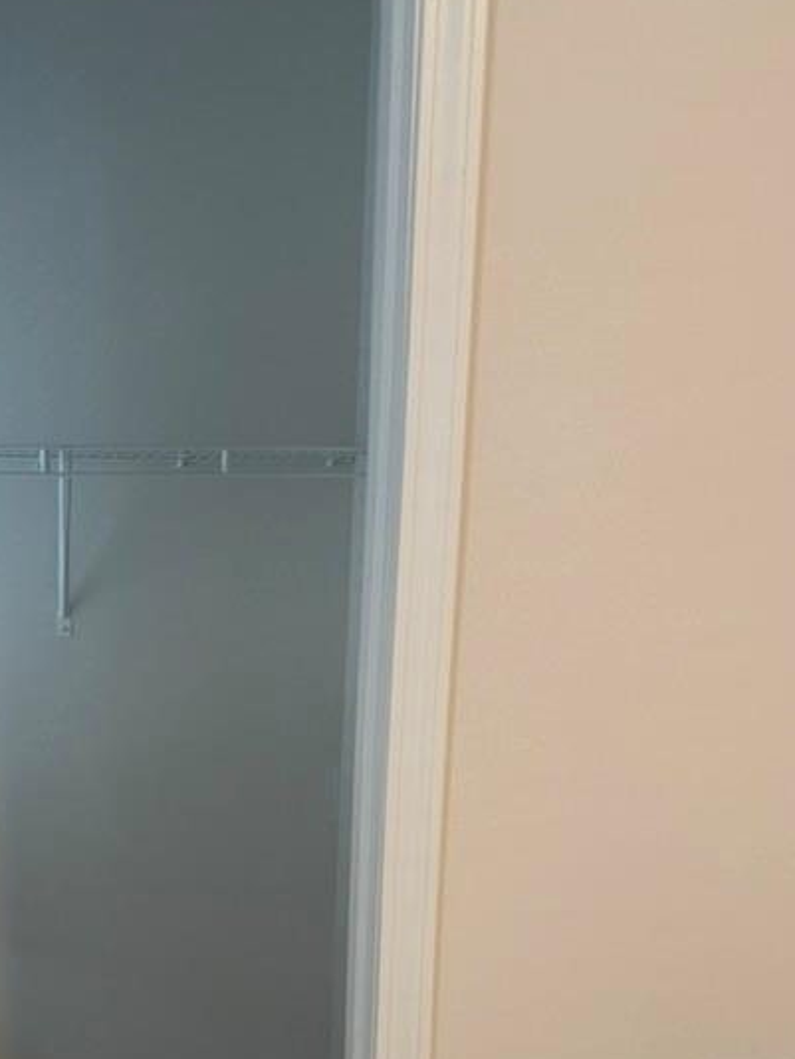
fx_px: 1407
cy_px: 926
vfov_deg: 38.7
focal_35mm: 46
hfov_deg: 30.5
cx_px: 117
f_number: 1.78
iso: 200
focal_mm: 6.76
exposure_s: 1/60
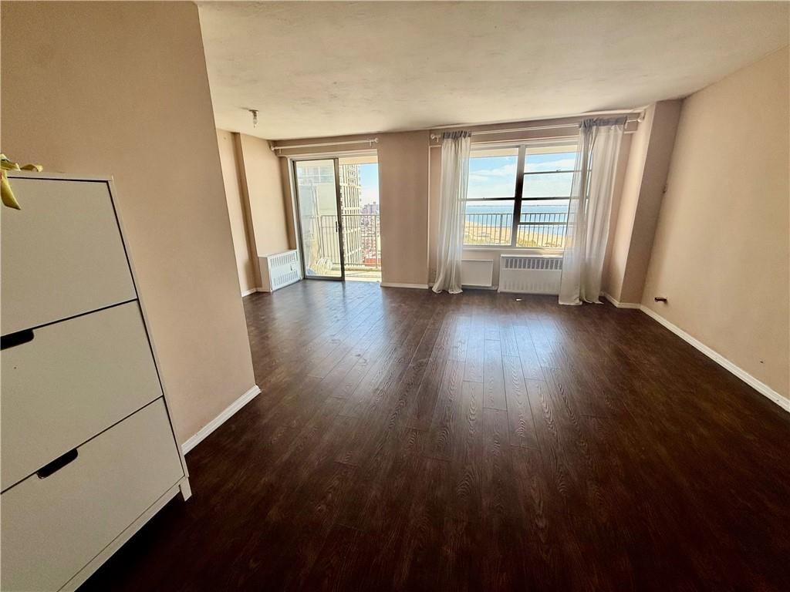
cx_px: 395
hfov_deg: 102.1
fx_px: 320
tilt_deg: -15.4
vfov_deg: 85.7
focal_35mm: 14
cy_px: 296
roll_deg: +2.7
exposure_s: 1/433
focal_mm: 2.22
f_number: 2.2
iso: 64
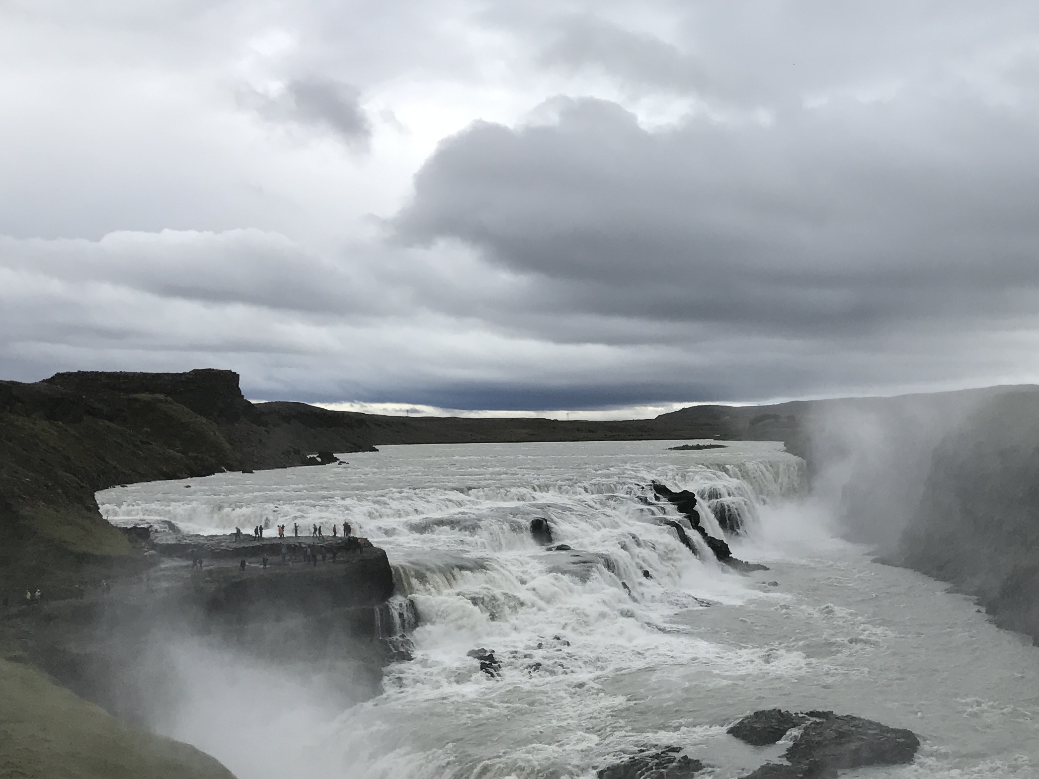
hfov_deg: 35.0
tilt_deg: -2.8
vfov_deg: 26.9
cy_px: 528
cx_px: 743
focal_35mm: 54
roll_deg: +0.8
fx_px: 1621
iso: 20
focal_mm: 3.99
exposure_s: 1/1153
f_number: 1.8
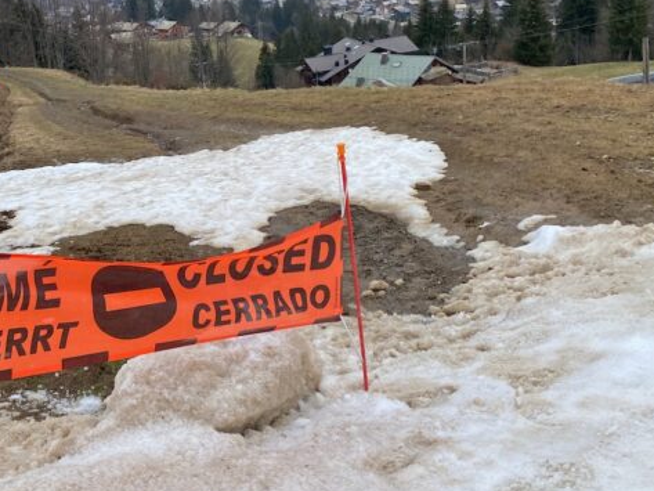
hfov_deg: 42.0
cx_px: 188
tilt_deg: -24.7
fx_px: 832
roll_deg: +1.7
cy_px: 172
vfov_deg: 32.7
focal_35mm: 44
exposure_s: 1/1182
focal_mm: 4.25
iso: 32
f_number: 1.8
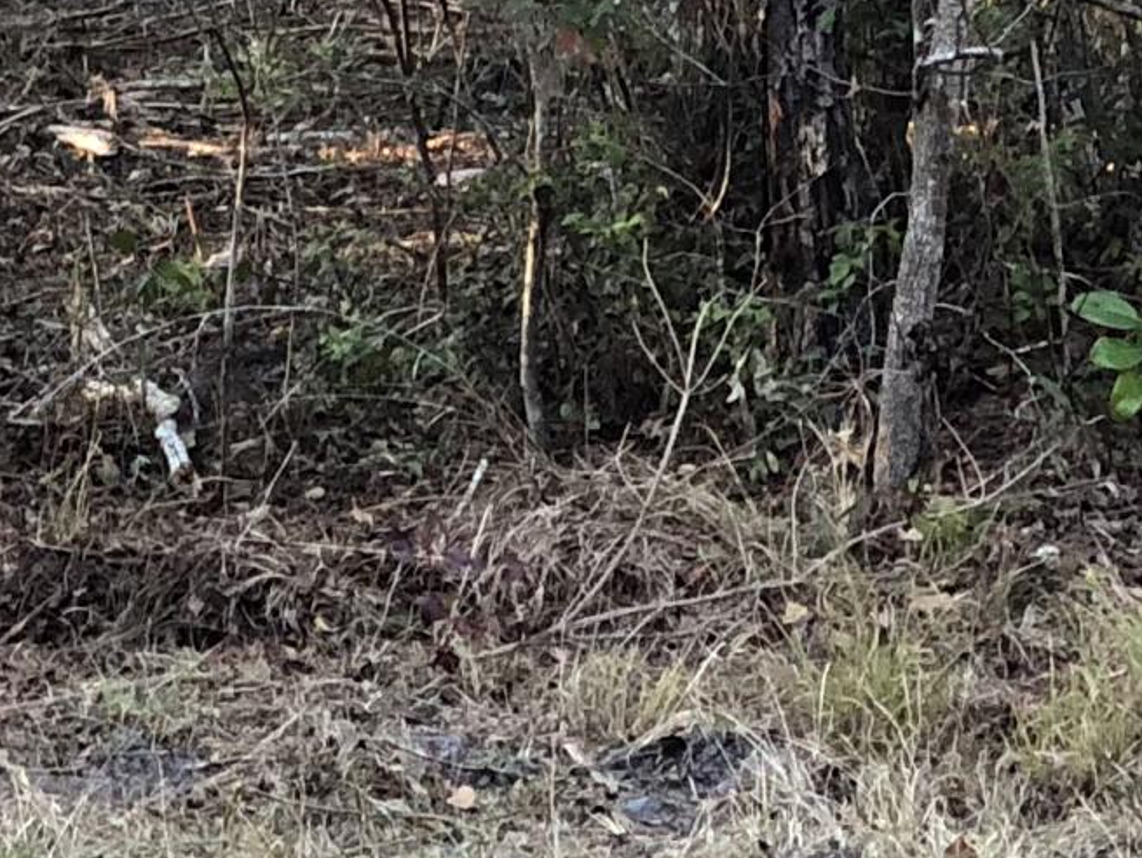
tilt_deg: -3.6
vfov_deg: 6.2
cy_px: -371
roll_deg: -2.3
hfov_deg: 8.3
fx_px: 7856
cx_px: 47
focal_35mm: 238
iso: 100
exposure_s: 1/40
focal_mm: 6
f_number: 2.4
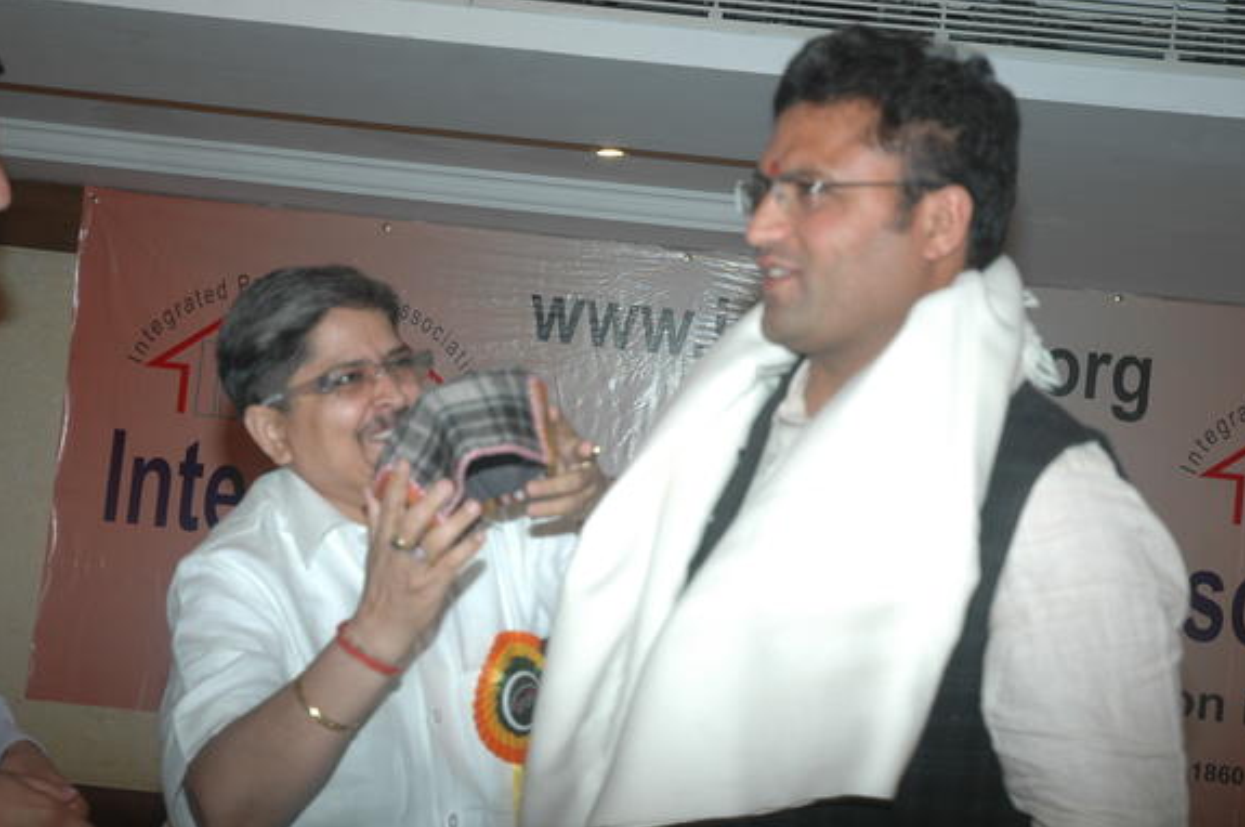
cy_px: 410
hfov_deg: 28.1
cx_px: 643
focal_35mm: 72
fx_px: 2487
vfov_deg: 18.9
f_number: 4.5
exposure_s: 1/60
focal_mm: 46
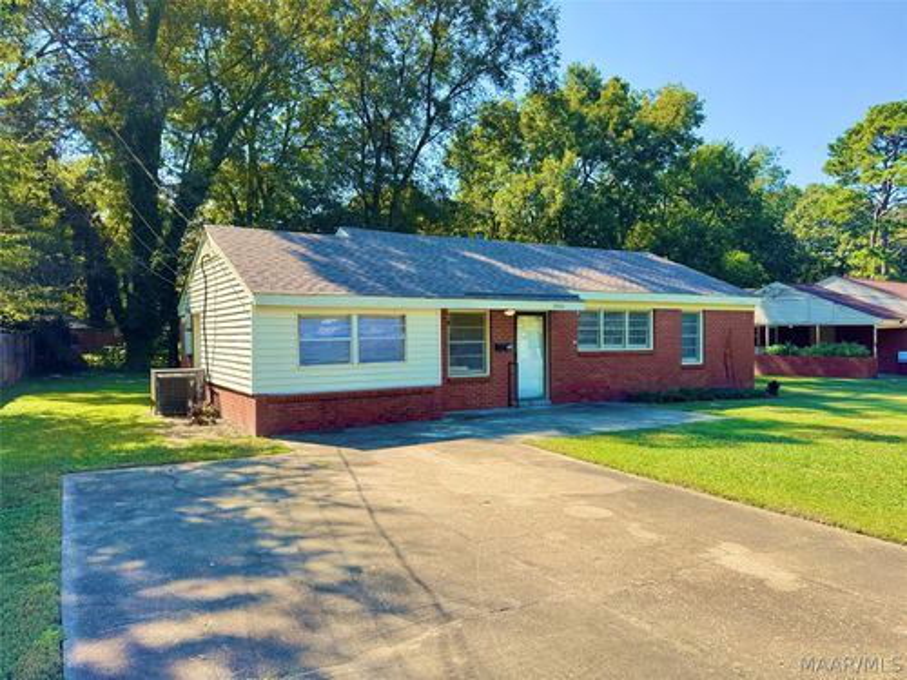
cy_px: 340
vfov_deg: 56.8
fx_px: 629
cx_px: 454
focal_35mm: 24
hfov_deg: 71.6
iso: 80
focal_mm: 6.76
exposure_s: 1/1980
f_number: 1.78
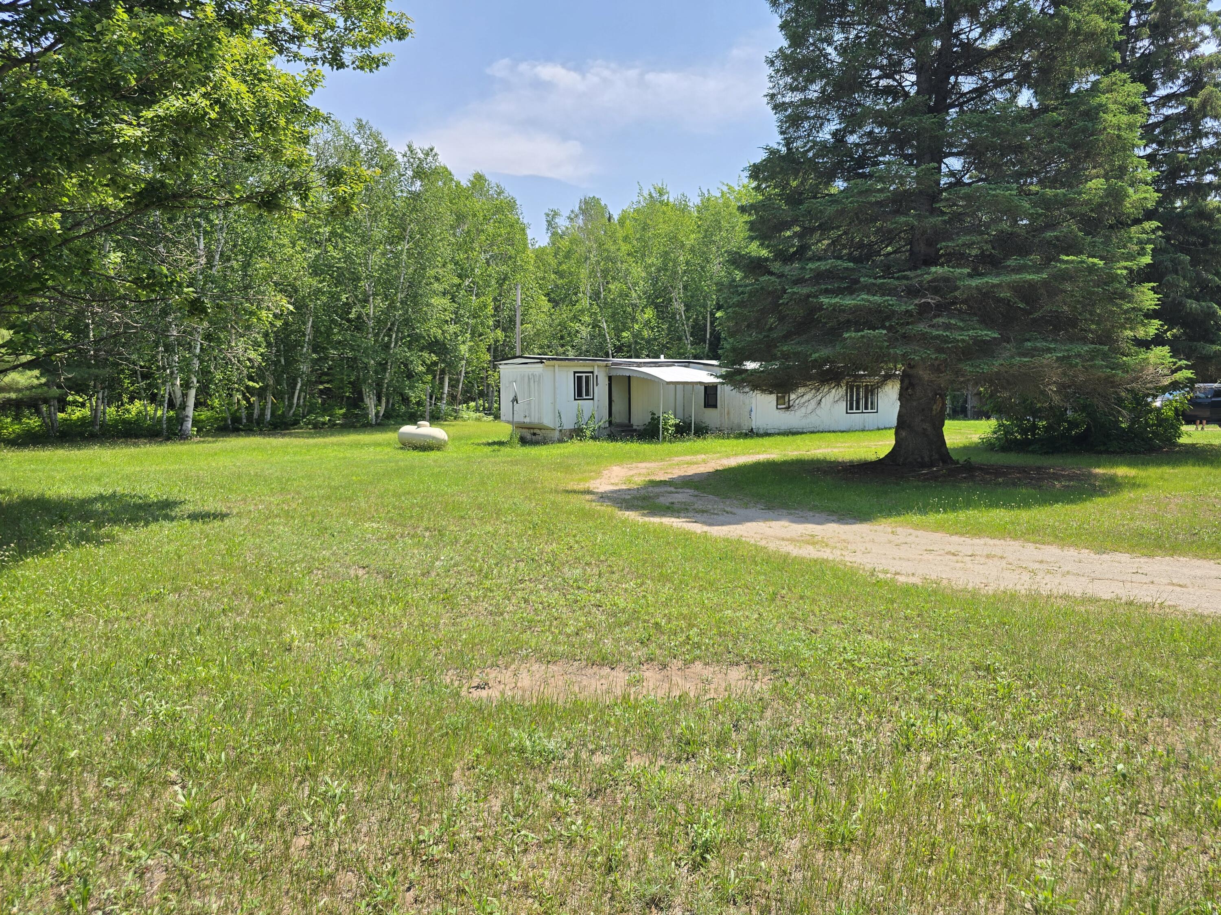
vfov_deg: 58.9
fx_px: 811
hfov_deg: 73.9
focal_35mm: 23
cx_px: 610
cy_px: 458
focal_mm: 6.3
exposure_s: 1/562
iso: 12
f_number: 1.7
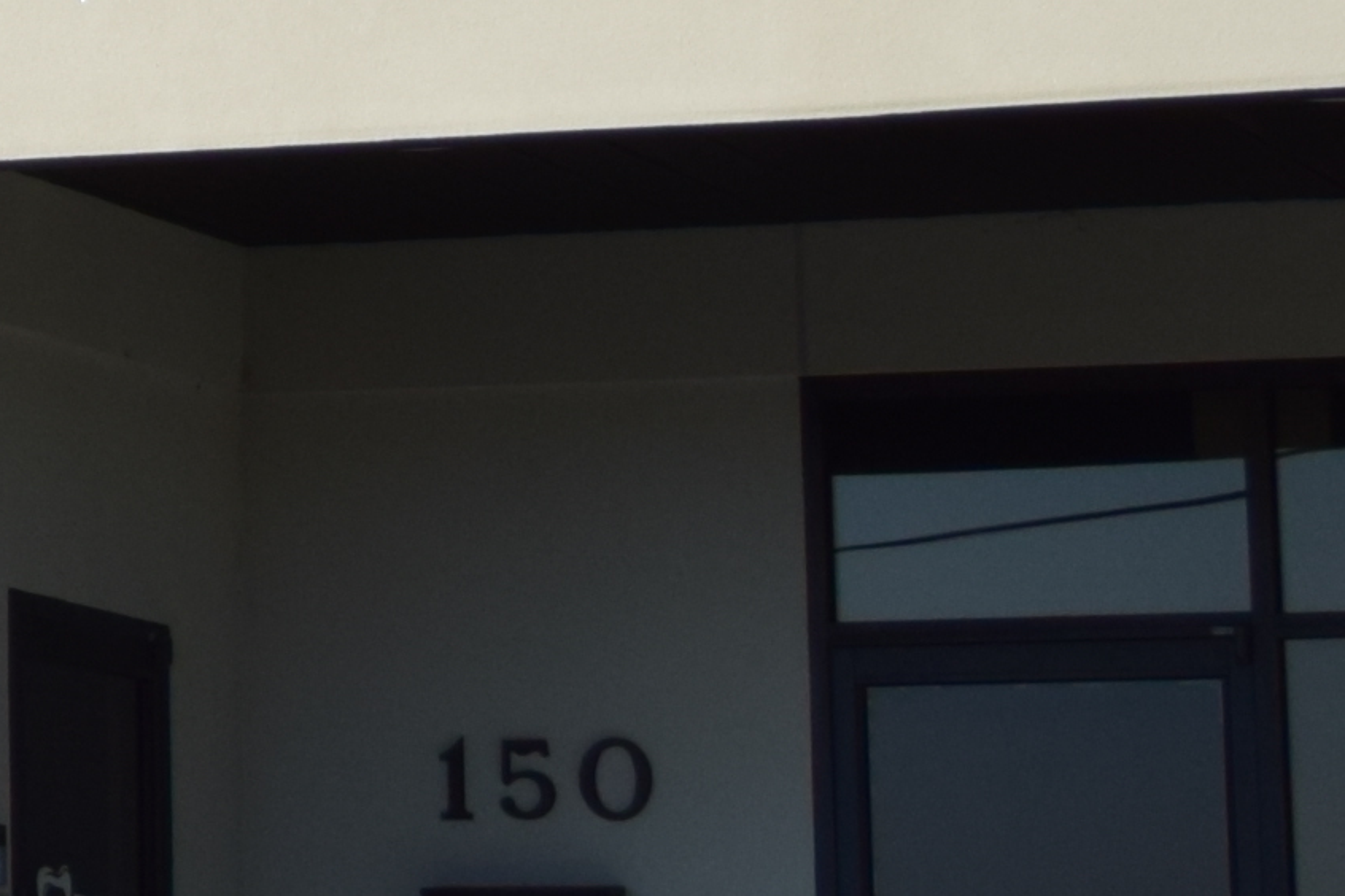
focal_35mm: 234
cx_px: -1636
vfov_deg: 5.8
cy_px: -712
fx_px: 8742
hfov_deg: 8.2
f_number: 3.8
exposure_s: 1/4000
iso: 200
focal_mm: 22
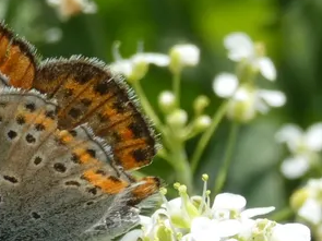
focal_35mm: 282
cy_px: 184
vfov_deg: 5.3
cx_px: 32
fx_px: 2622
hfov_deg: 7.0
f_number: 5.2
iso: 80
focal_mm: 23.3
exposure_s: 1/320
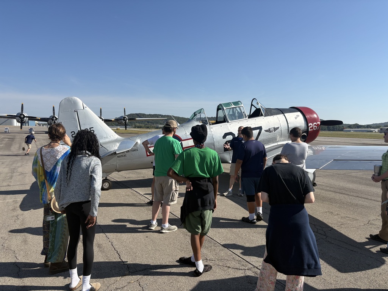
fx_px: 291
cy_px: 146
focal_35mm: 26
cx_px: 194
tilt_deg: -2.3
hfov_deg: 67.3
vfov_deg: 53.1
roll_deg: +1.0
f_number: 1.6
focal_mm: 5.96
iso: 50
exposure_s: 1/4065
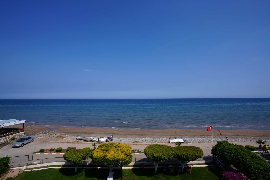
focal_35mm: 17
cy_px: 90
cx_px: 135
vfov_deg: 70.4
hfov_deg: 93.3
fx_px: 127
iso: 100
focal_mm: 17
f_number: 10
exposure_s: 1/320
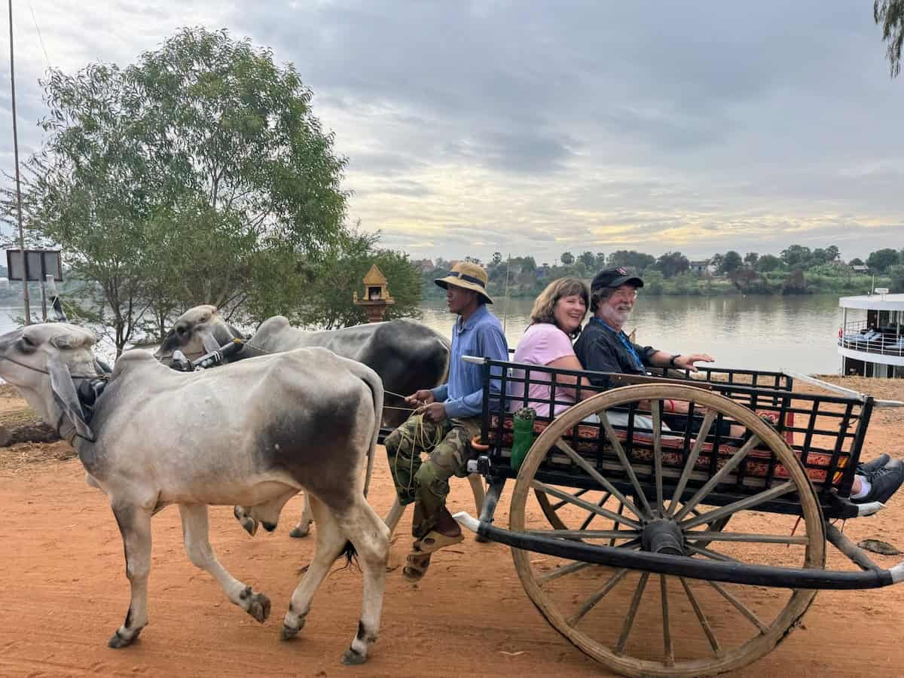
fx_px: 627
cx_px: 452
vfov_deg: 56.8
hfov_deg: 71.6
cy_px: 339
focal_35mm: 24
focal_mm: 6.8
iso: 80
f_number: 1.8
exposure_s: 1/2105
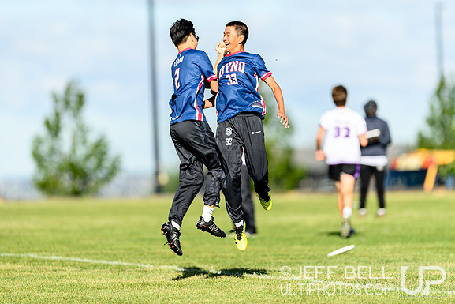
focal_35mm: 402
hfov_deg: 5.1
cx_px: 228
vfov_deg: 3.4
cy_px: 152
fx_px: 5082
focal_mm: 400
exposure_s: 1/1600
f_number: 3.2
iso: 100
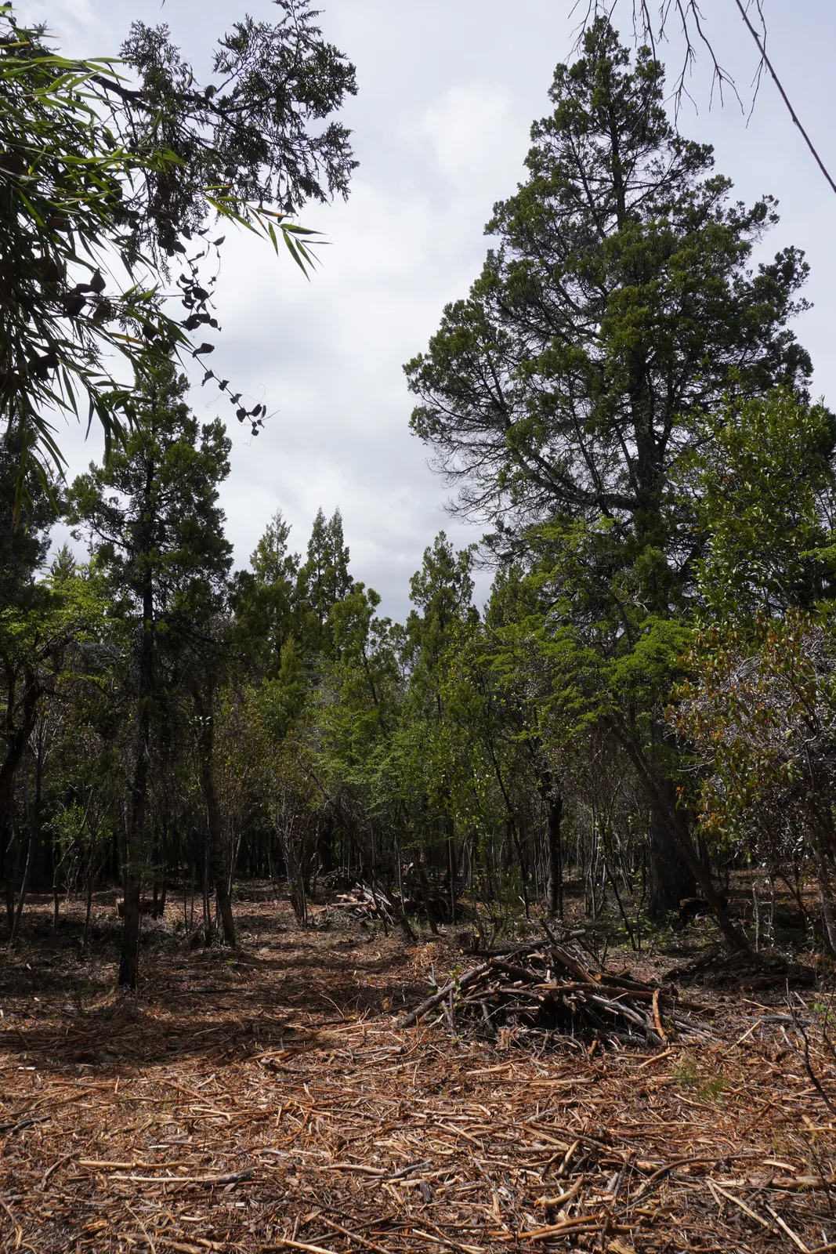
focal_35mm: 24
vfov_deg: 73.7
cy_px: 627
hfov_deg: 53.1
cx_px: 418
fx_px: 836
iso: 100
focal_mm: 16
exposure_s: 1/160
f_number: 13
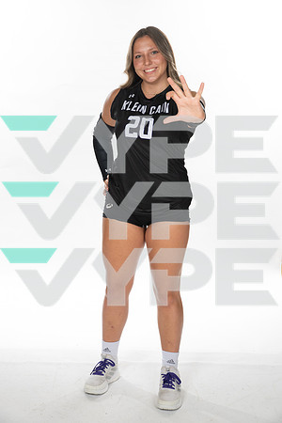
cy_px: 212
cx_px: 141
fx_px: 658
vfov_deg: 35.6
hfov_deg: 24.2
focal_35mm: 56
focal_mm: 56
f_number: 7.1
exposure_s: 1/320
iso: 800
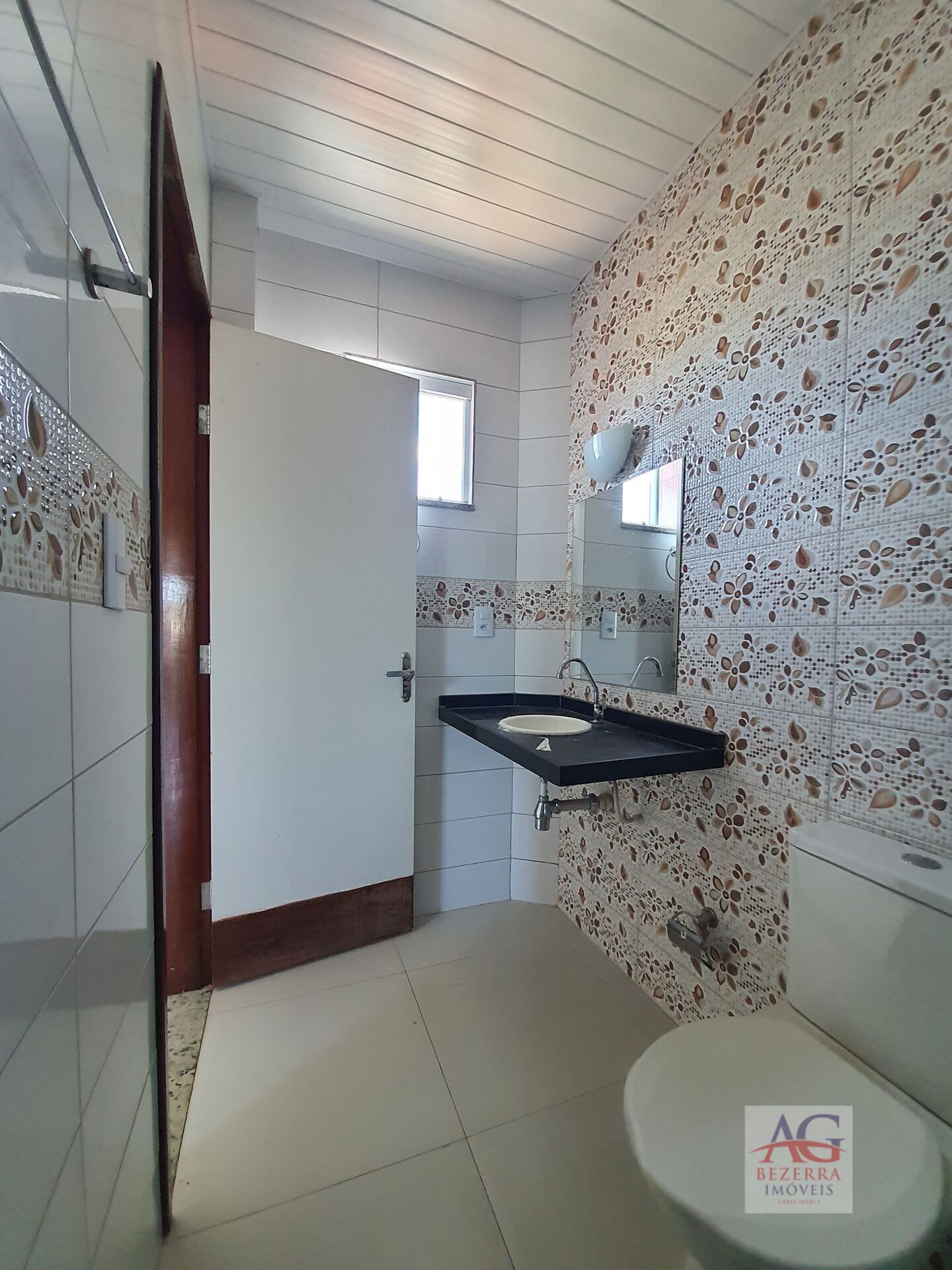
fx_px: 477
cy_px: 635
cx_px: 476
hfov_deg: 89.9
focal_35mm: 13
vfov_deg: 106.2
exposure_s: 1/60
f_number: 2.2
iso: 400
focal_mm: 1.74
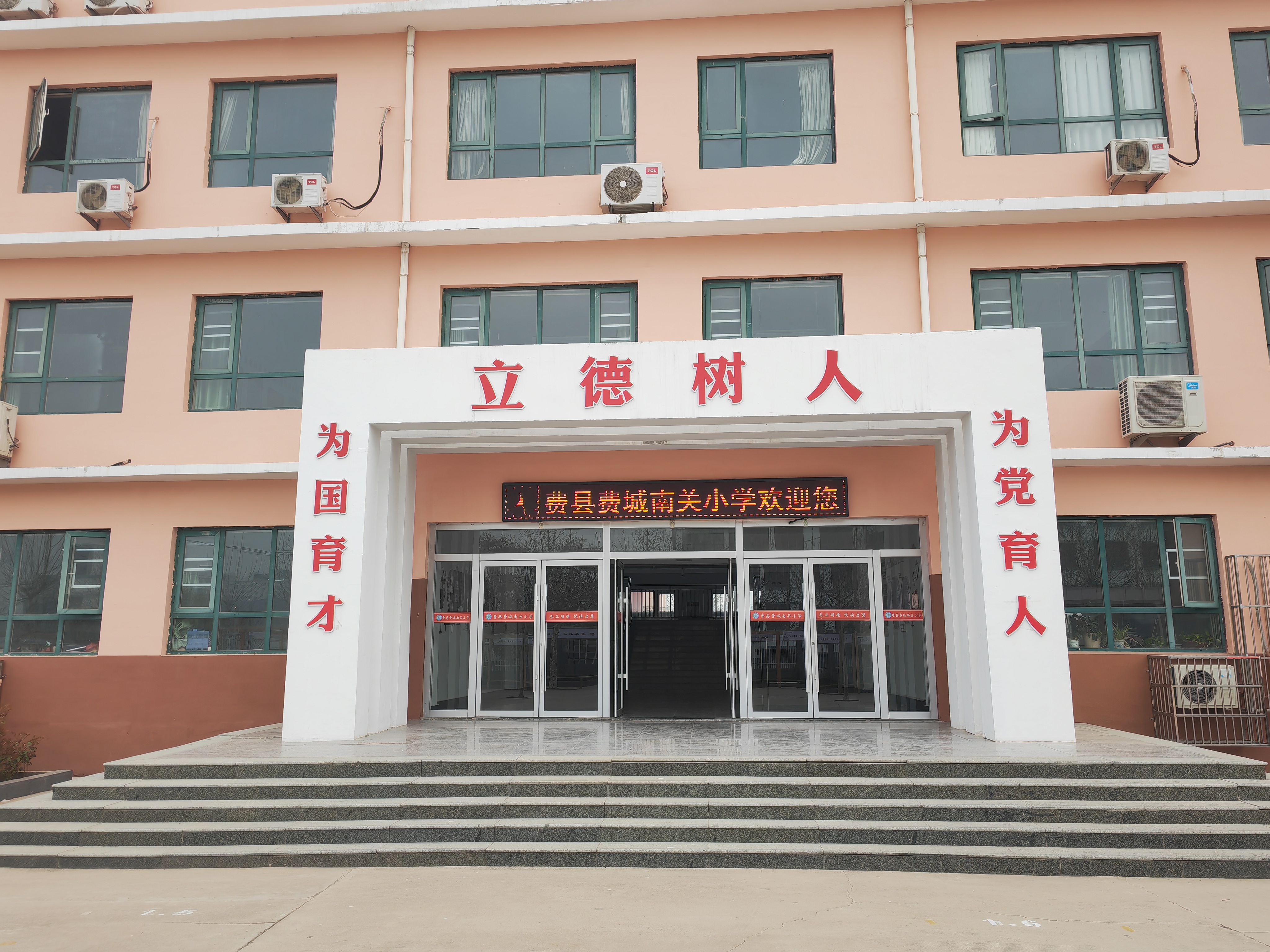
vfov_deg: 51.4
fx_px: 991
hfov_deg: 65.3
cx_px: 635
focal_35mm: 27
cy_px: 476
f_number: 1.8
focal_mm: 5.53
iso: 50
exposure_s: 1/460
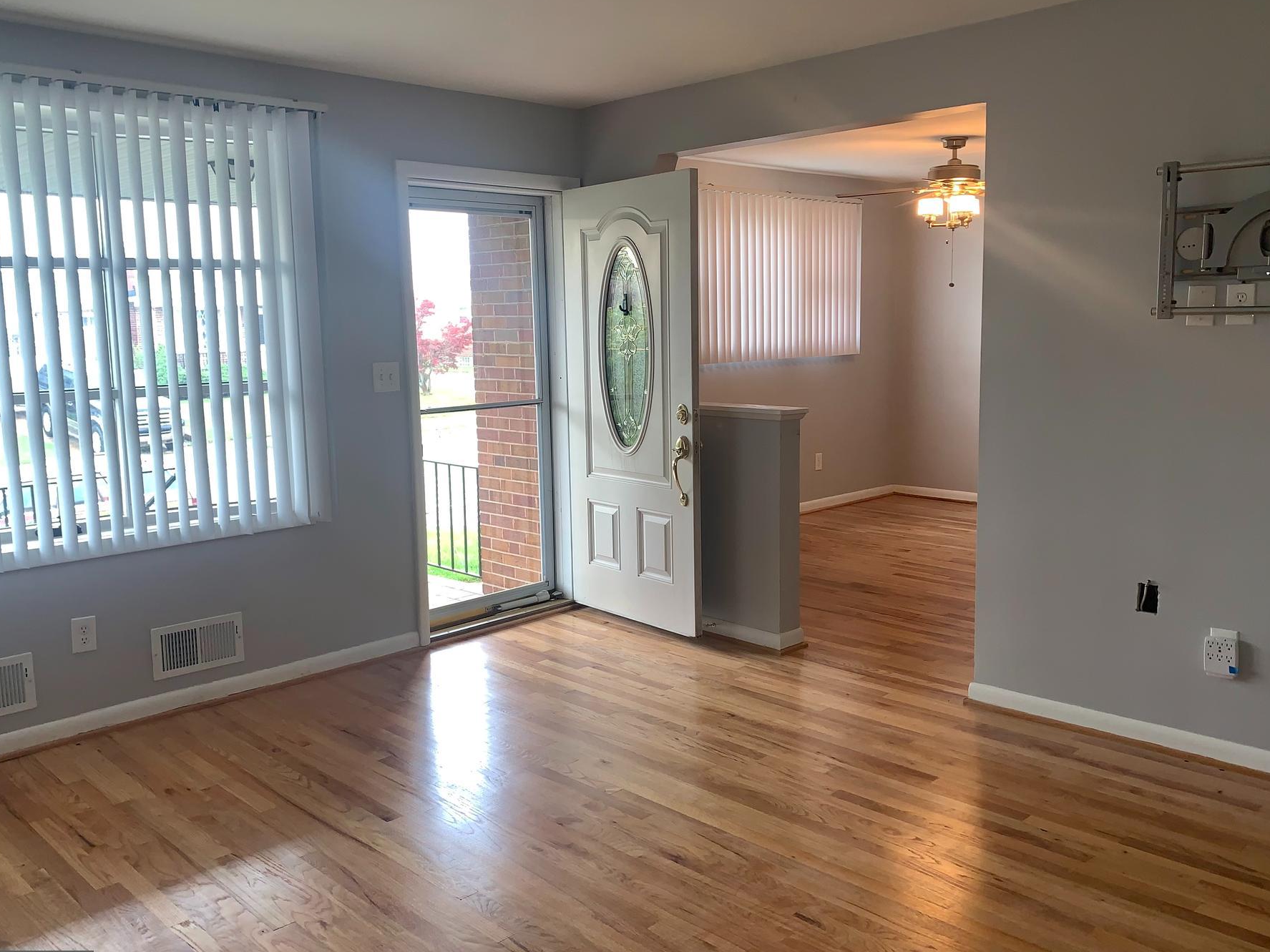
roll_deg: +1.5
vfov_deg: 46.8
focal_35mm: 30
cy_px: 460
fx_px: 1101
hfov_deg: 60.0
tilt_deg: -8.9
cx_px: 648
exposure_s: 1/22
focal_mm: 4.25
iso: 25
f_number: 1.8
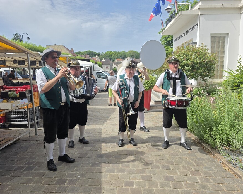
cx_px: 126
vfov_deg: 56.8
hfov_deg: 68.1
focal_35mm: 25
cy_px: 100
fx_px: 180
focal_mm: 6.3
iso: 80
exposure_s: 1/4333
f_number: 1.7
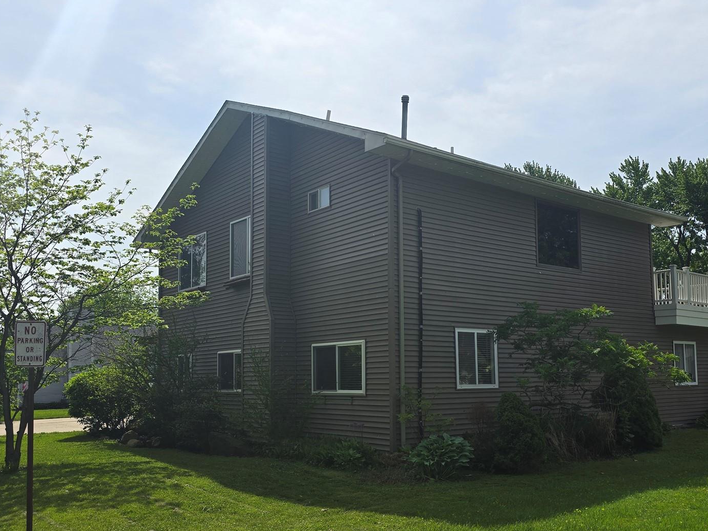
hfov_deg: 53.9
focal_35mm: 34
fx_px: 695
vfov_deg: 41.6
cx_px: 385
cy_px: 315
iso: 12
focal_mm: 6.3
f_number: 1.7
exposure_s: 1/1182
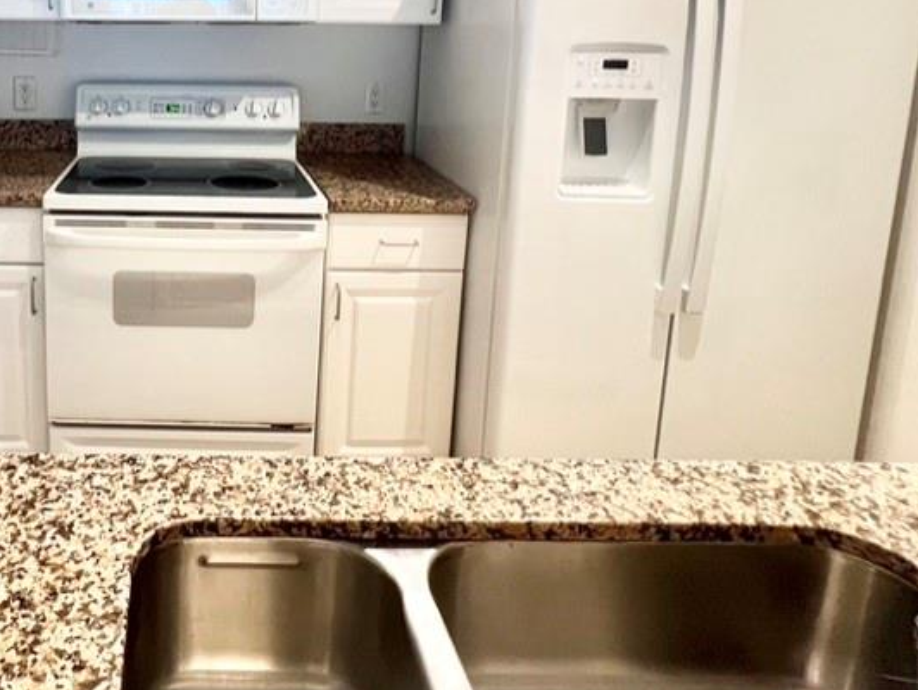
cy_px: 132
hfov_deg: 63.4
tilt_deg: -10.4
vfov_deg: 51.3
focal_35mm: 25
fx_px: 664
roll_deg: -0.7
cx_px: 185
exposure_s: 1/60
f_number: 1.8
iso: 320
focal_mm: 1.57
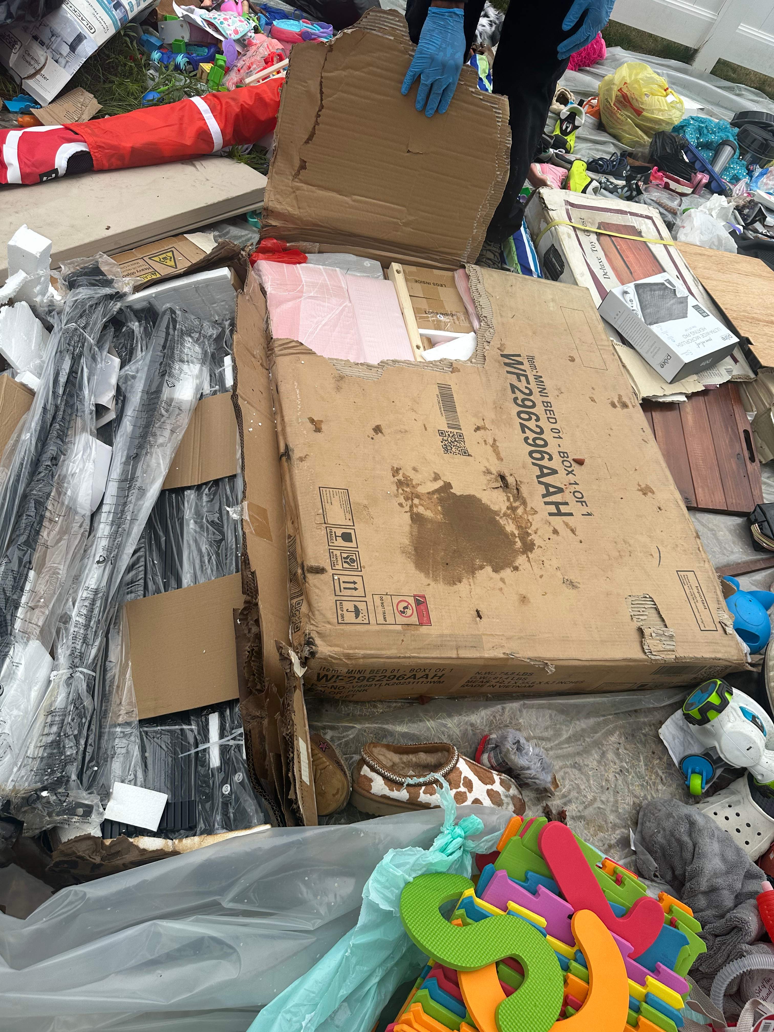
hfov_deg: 56.8
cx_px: 387
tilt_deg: -49.7
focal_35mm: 24
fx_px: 716
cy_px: 516
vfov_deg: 71.6
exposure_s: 1/3717
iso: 80
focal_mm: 6.86
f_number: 1.78
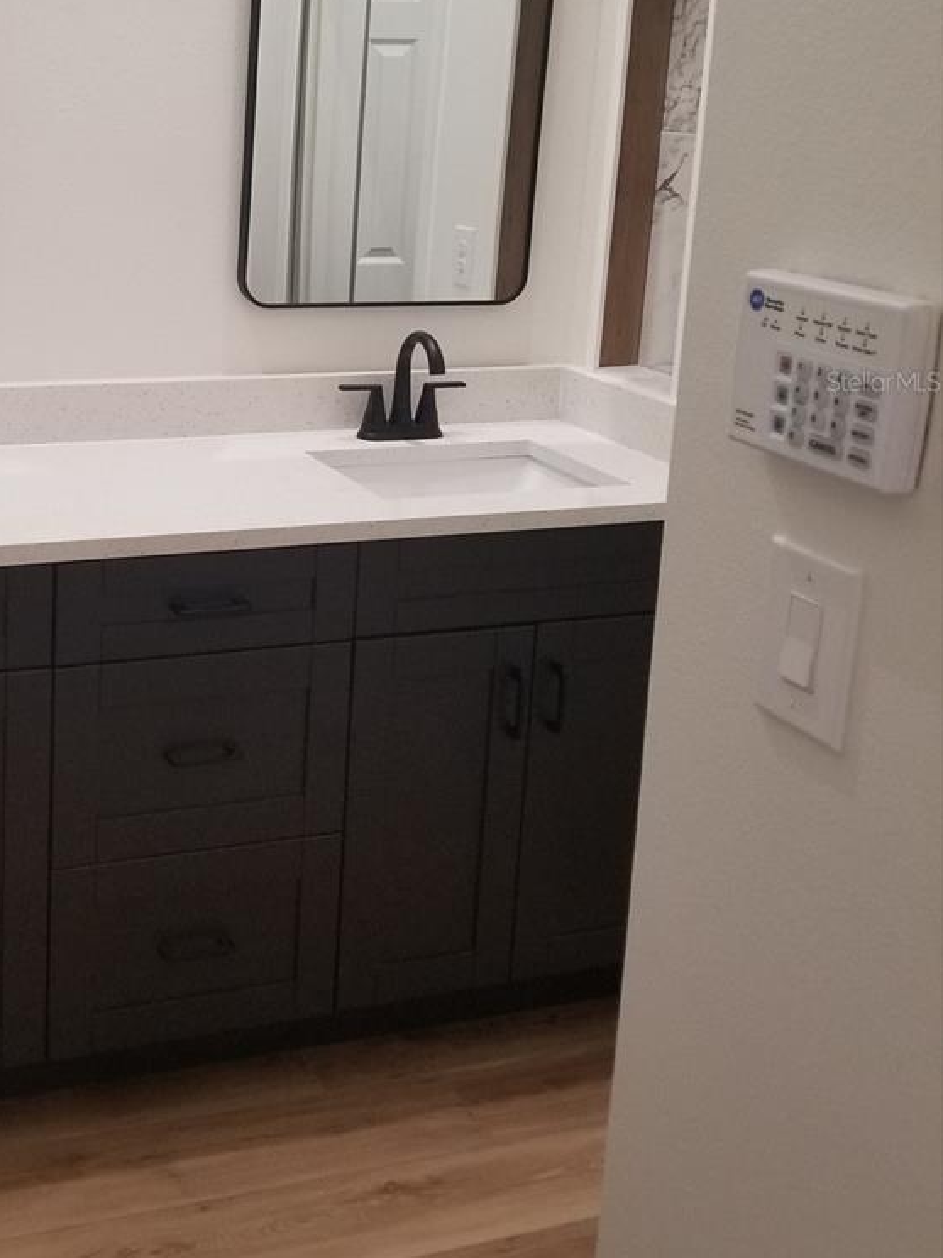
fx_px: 1526
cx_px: 185
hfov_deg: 33.3
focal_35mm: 42
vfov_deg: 43.9
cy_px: 381
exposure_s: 1/60
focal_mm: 4.3
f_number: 1.7
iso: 160
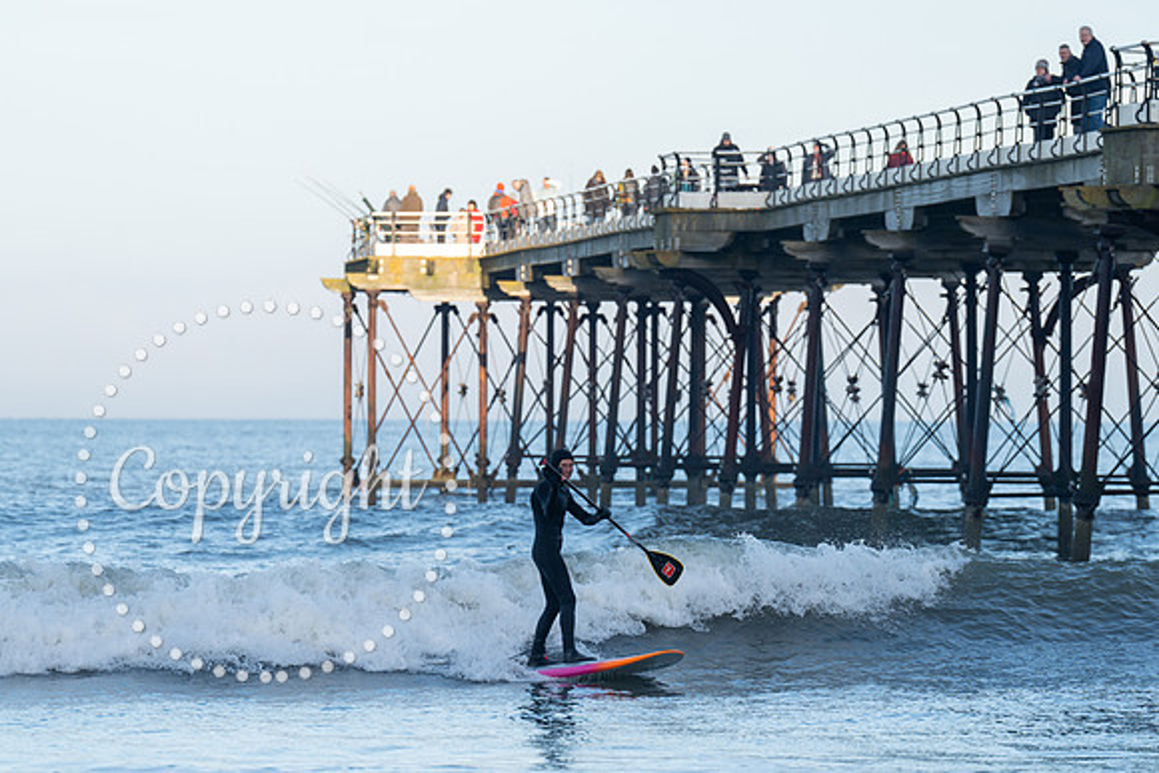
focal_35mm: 259
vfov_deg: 5.3
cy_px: 479
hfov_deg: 8.0
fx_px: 8324
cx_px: 685
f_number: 4
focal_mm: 200
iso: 250
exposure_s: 1/1000
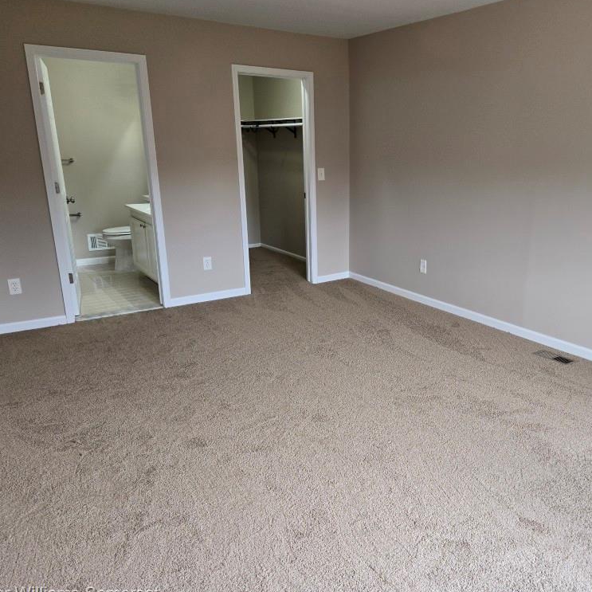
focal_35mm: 28
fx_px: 542
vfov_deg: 57.3
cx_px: 370
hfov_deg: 56.6
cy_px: 300
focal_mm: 5.4
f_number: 1.8
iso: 64
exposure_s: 1/60
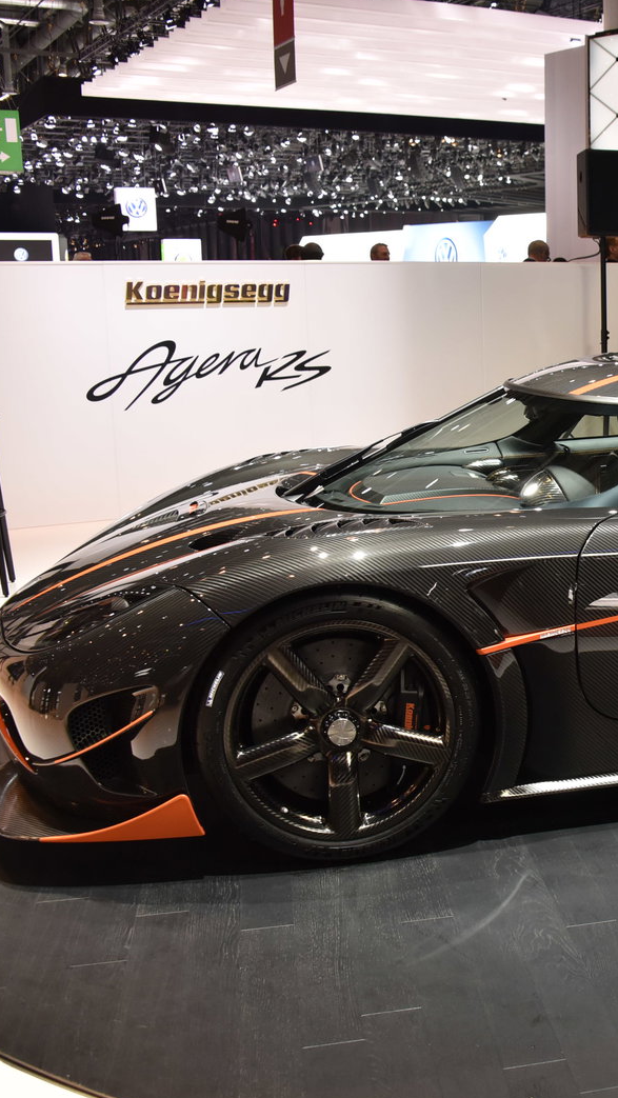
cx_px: 712
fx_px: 1310
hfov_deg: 24.4
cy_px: 546
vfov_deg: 45.5
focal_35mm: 45
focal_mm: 28
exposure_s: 1/100
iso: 800
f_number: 5.6
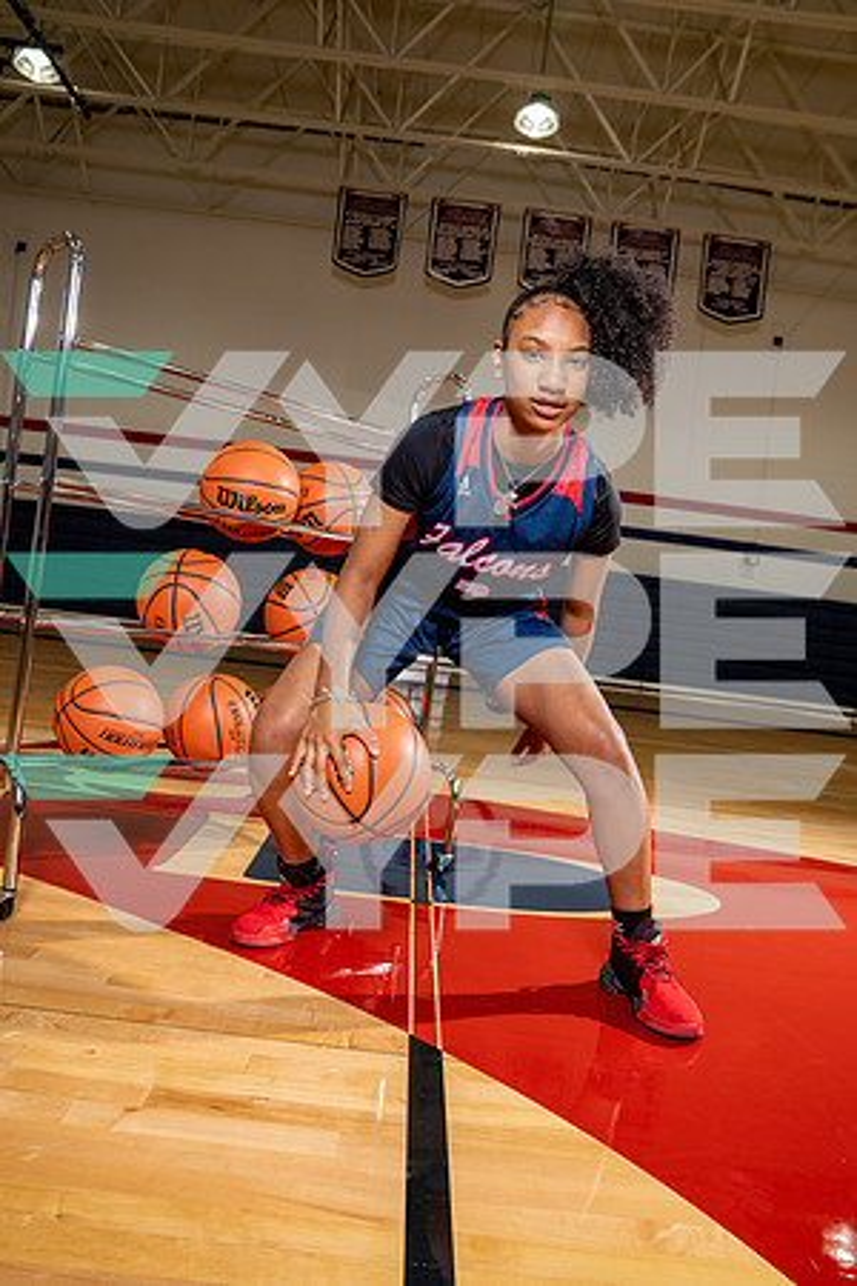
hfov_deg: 47.9
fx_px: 964
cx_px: 428
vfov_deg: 67.4
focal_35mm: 27
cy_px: 643
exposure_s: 1/250
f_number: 5.6
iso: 800
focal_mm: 27
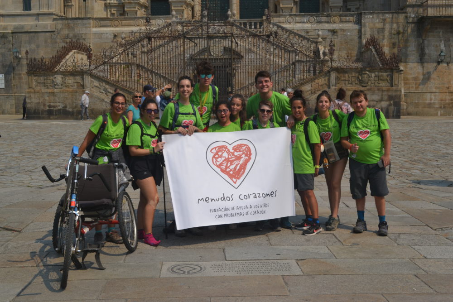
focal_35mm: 42
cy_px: 151
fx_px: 529
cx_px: 226
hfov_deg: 46.4
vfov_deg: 31.9
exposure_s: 1/320
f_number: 9
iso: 100
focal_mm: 28
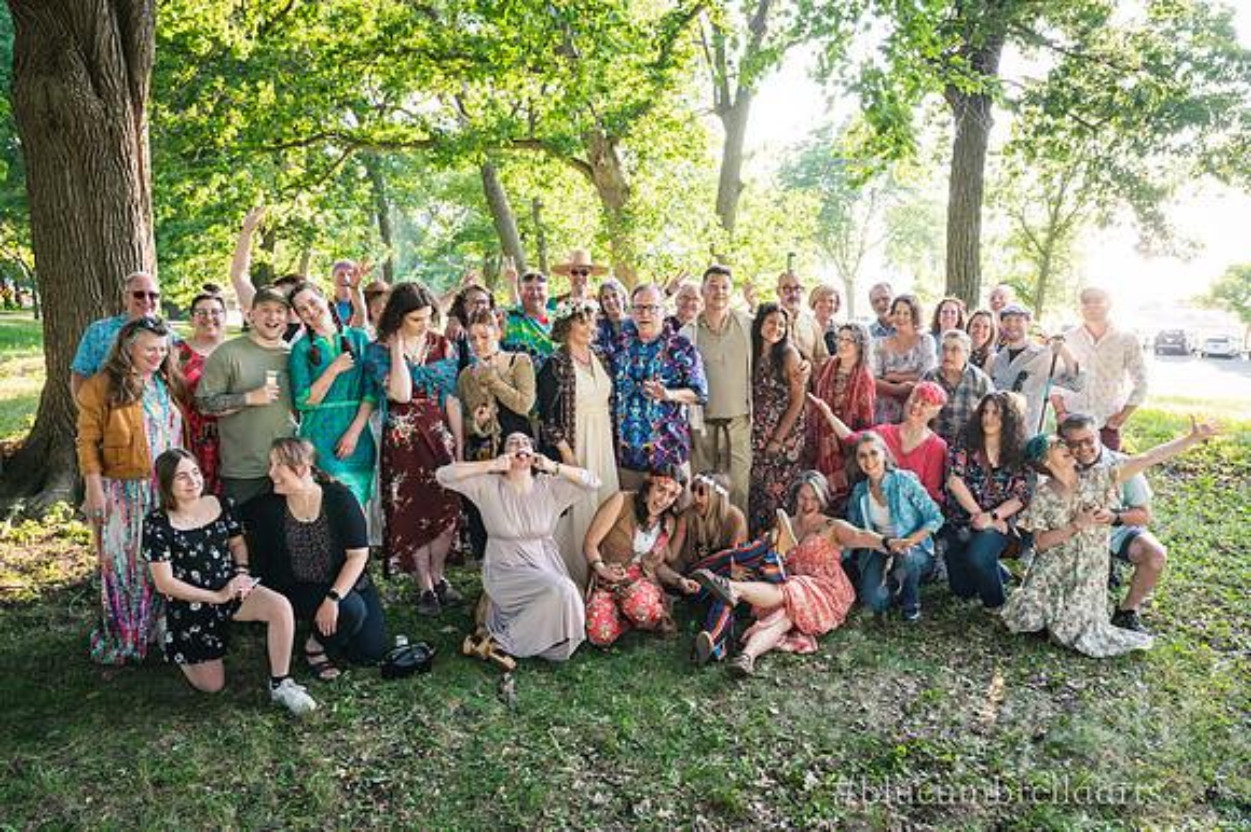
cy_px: 421
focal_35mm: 26
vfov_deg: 49.0
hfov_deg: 68.7
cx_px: 633
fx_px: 914
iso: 800
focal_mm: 26
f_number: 5.6
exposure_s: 1/250
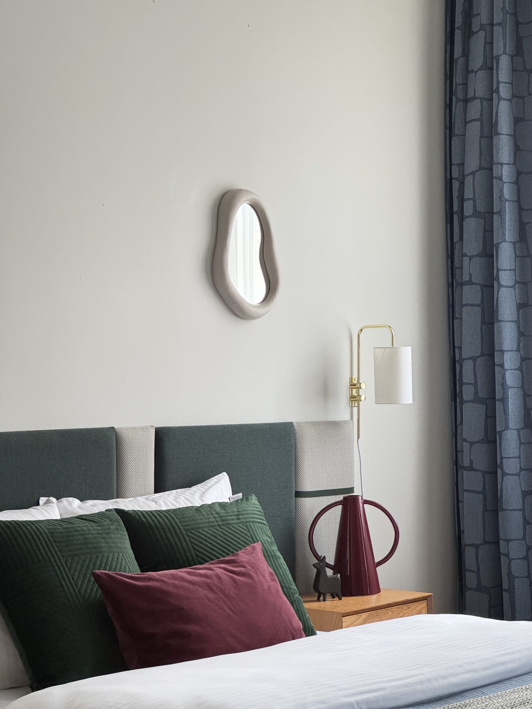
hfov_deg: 18.9
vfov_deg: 25.0
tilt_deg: +1.3
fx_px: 1598
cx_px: 268
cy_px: 353
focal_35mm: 78
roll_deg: +0.2
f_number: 2.8
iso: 640
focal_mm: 9
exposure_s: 1/33
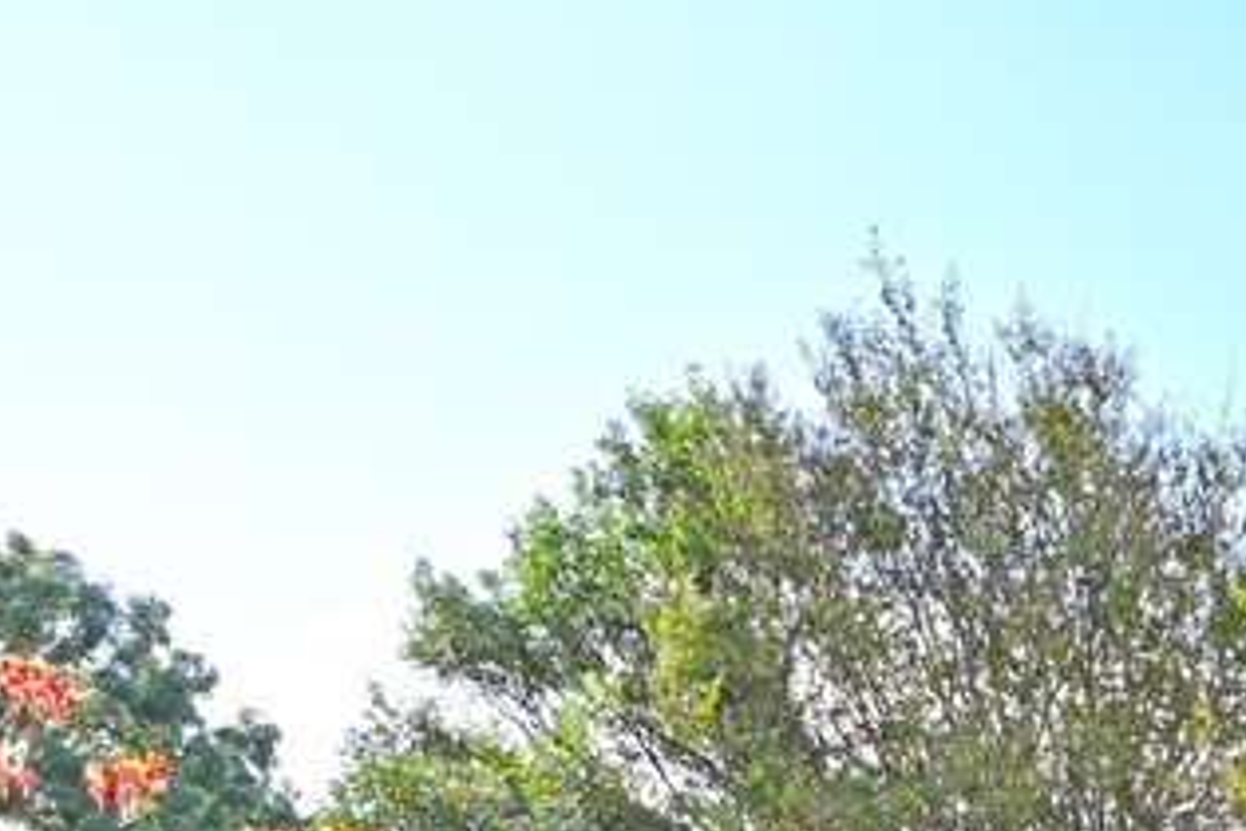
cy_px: 1332
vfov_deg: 18.7
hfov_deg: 26.5
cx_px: 1697
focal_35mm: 62
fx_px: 2146
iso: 64
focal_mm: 12
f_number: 5.6
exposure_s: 1/125
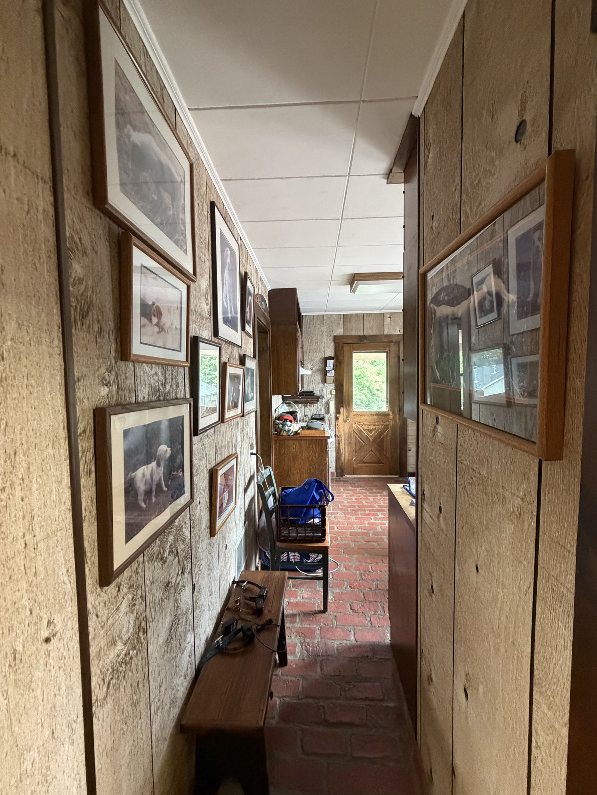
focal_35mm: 14
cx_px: 298
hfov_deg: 85.7
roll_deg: +0.9
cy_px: 398
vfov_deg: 102.1
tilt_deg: -4.0
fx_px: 322
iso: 640
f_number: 2.2
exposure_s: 1/60
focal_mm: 2.22
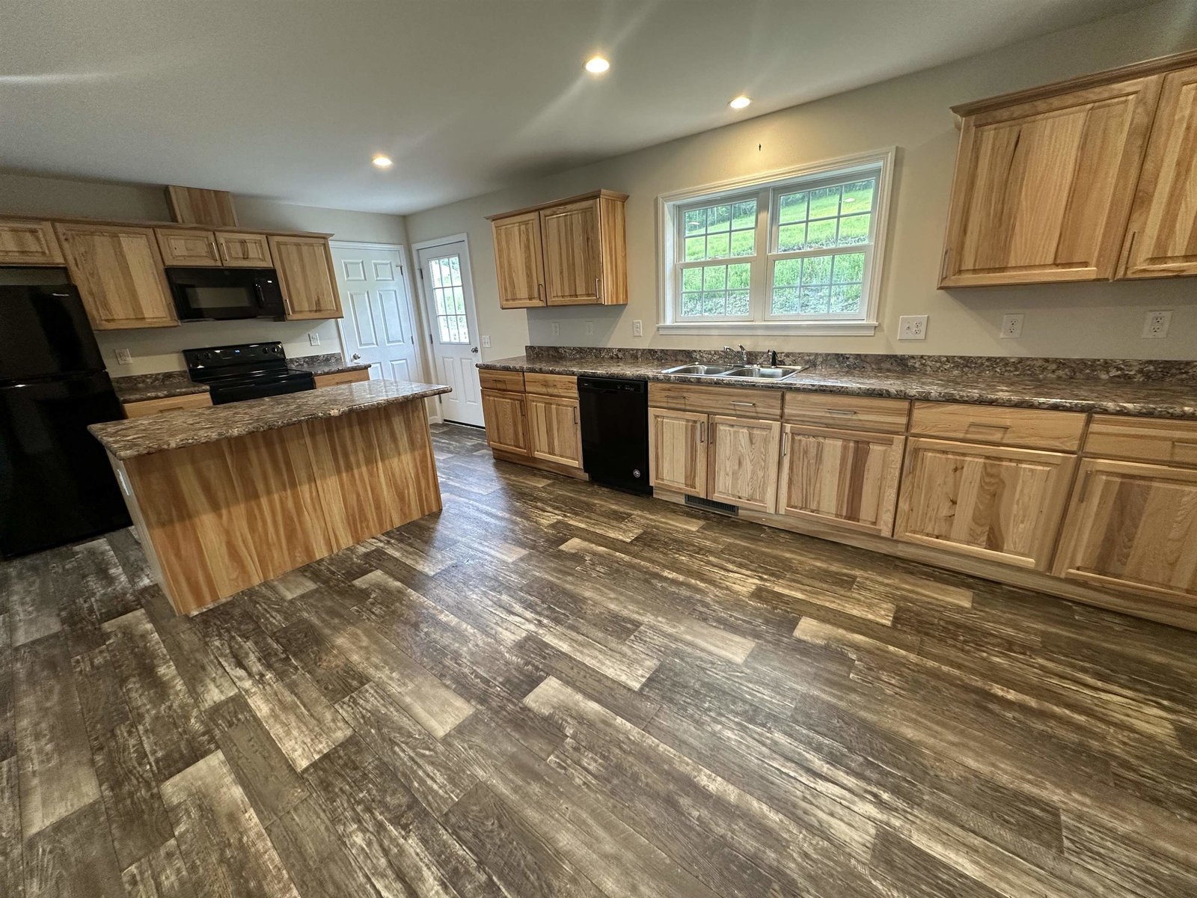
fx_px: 484
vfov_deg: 85.7
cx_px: 598
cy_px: 449
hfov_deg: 102.1
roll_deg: +2.9
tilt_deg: -16.1
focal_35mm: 14
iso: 200
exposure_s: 1/60
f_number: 2.2
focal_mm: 2.22
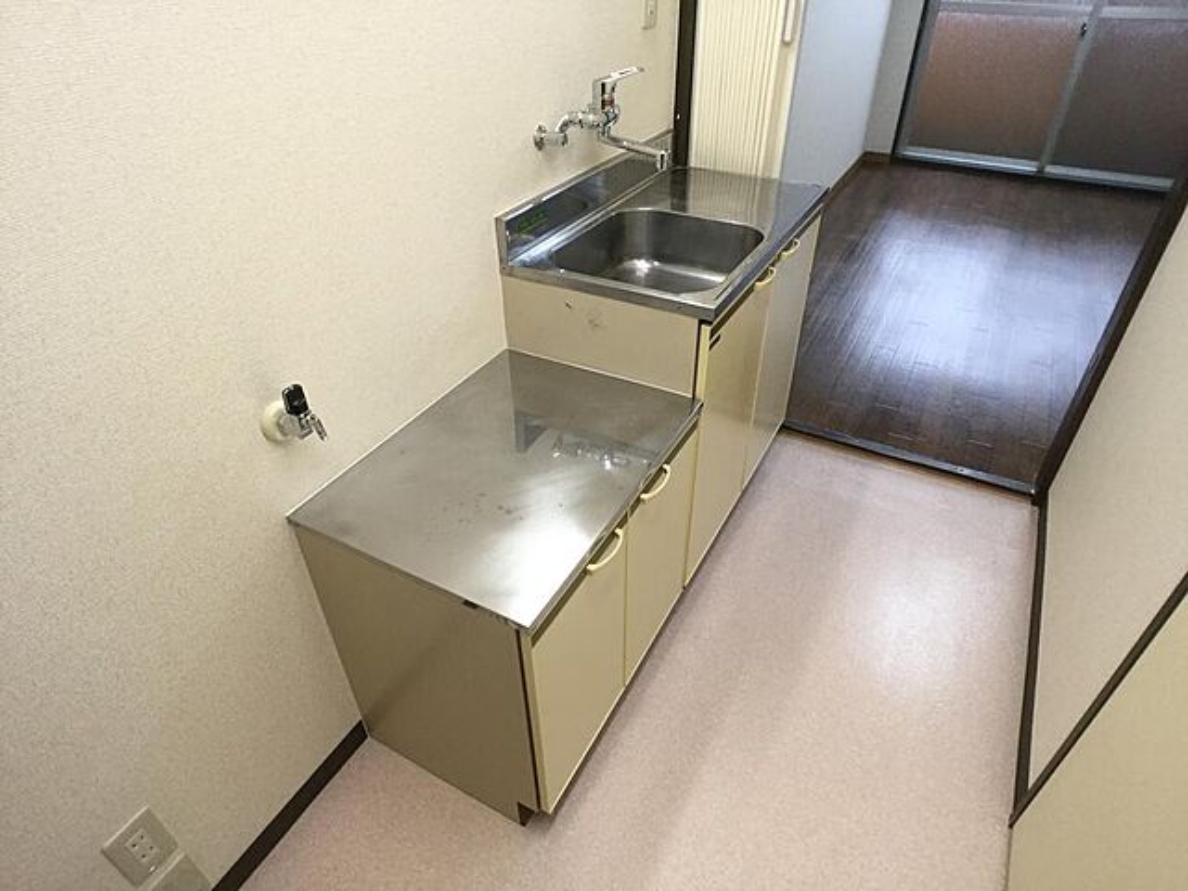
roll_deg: +0.8
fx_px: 1064
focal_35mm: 31
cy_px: 446
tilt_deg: -39.6
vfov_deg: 45.4
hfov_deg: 58.4
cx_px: 594
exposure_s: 1/30
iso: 40
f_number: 2.4
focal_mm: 3.3
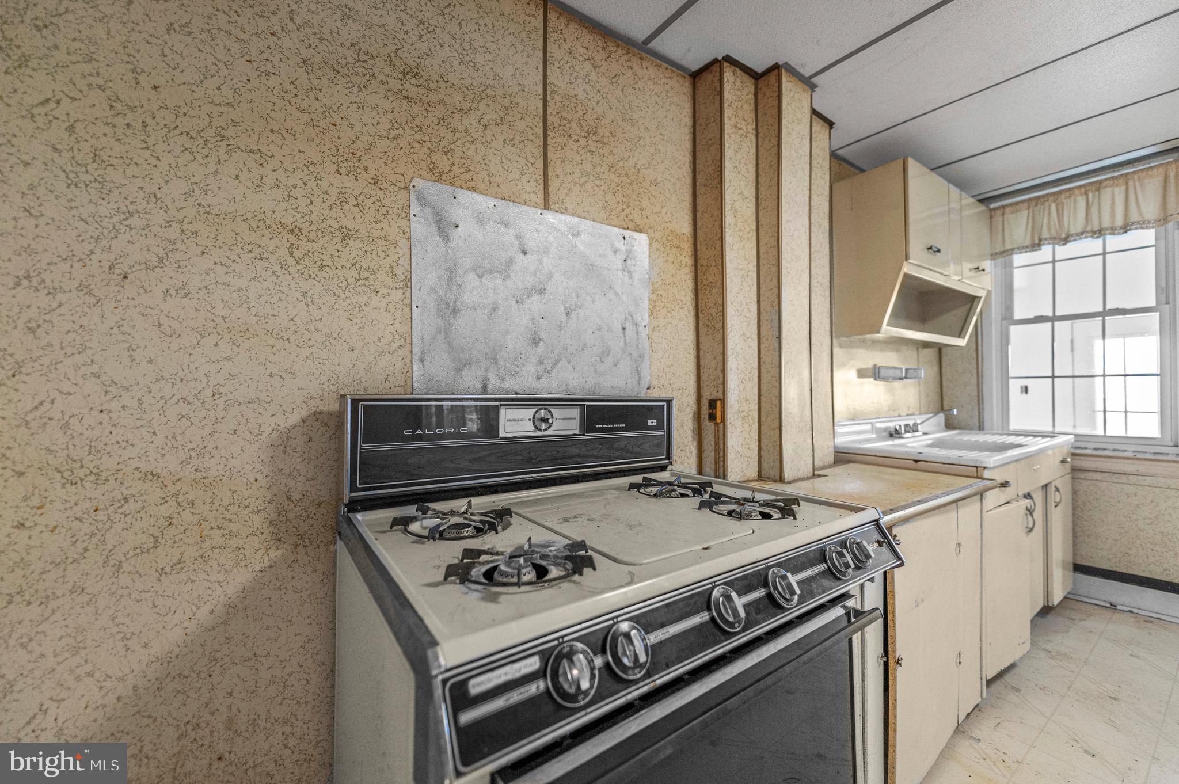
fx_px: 458
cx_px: 590
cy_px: 392
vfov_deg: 81.1
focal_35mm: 14
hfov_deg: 104.3
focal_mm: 14
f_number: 2.8
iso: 2000
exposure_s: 1/125
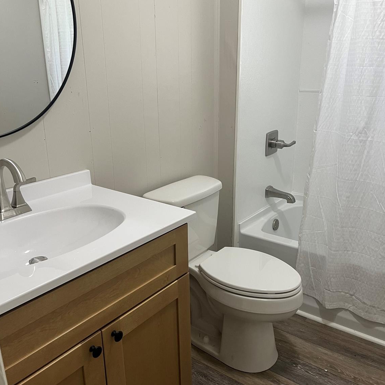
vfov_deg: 52.5
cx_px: 192
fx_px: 390
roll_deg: +0.9
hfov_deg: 52.5
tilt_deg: -18.2
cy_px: 193
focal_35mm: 31
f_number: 1.6
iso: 100
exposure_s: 1/60
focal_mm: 5.1
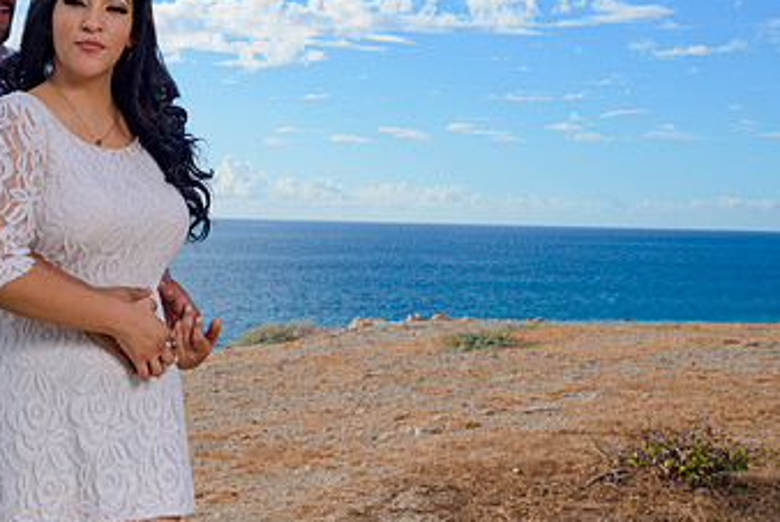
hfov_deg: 33.1
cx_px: 272
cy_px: 137
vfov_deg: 22.5
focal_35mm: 60
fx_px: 1301
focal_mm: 35
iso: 100
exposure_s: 1/1250
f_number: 7.1
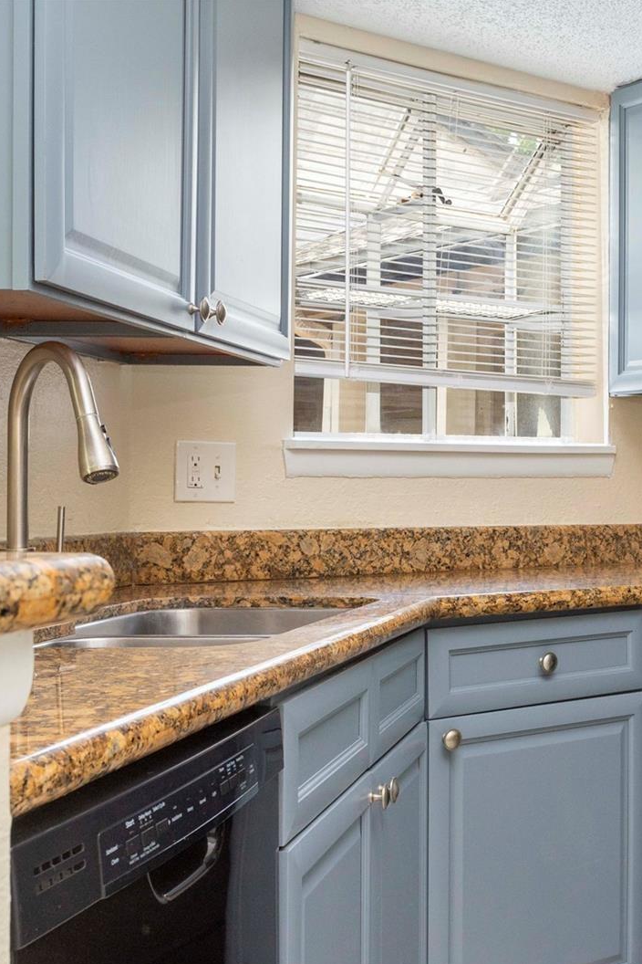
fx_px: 1418
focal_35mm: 53
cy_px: 485
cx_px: 659
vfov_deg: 37.5
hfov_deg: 24.2
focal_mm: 35
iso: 1000
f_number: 14
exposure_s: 1/160
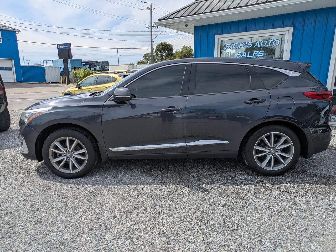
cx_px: 168
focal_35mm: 25
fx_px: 243
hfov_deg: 69.4
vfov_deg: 54.9
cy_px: 126
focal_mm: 5.43
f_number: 1.89
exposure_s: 1/2155
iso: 38
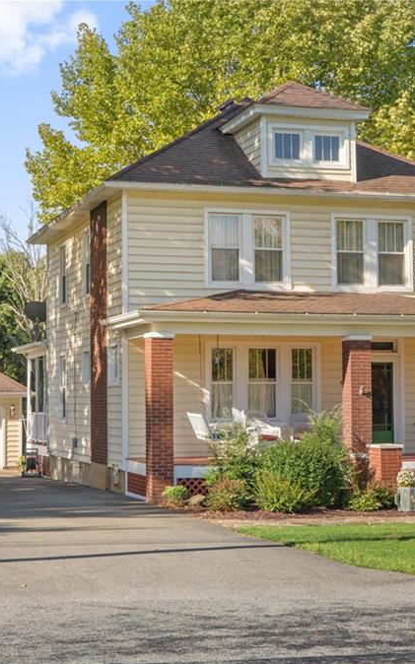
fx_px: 1177
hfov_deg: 20.0
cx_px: 192
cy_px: 335
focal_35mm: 65
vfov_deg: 31.5
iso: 125
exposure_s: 1/250
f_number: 8
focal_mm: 42
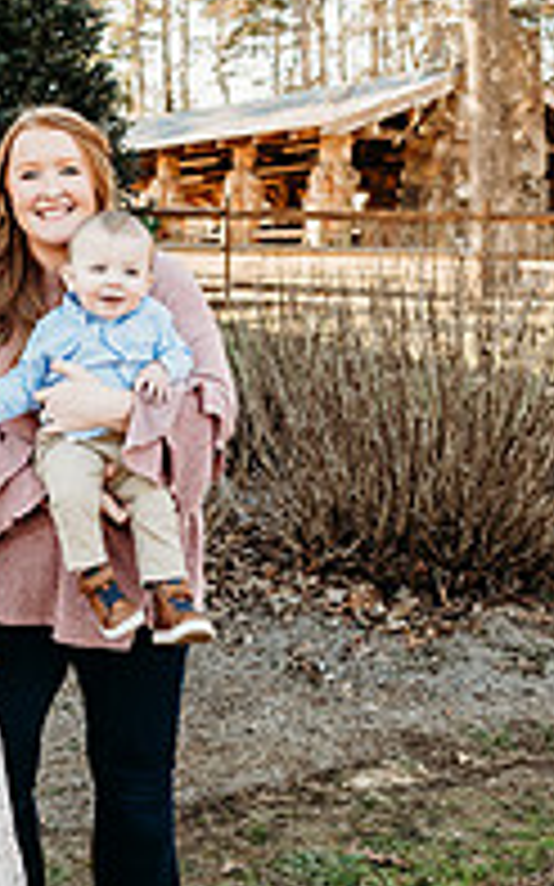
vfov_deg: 36.3
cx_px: -32
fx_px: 1354
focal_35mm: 56
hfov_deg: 22.1
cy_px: 396
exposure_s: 1/320
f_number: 2.8
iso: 250
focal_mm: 24
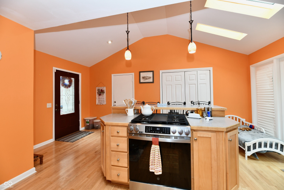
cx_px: 142
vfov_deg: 81.2
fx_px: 110
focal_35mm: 14
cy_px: 95
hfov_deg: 104.3
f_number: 6.3
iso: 640
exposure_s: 1/60
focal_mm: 14
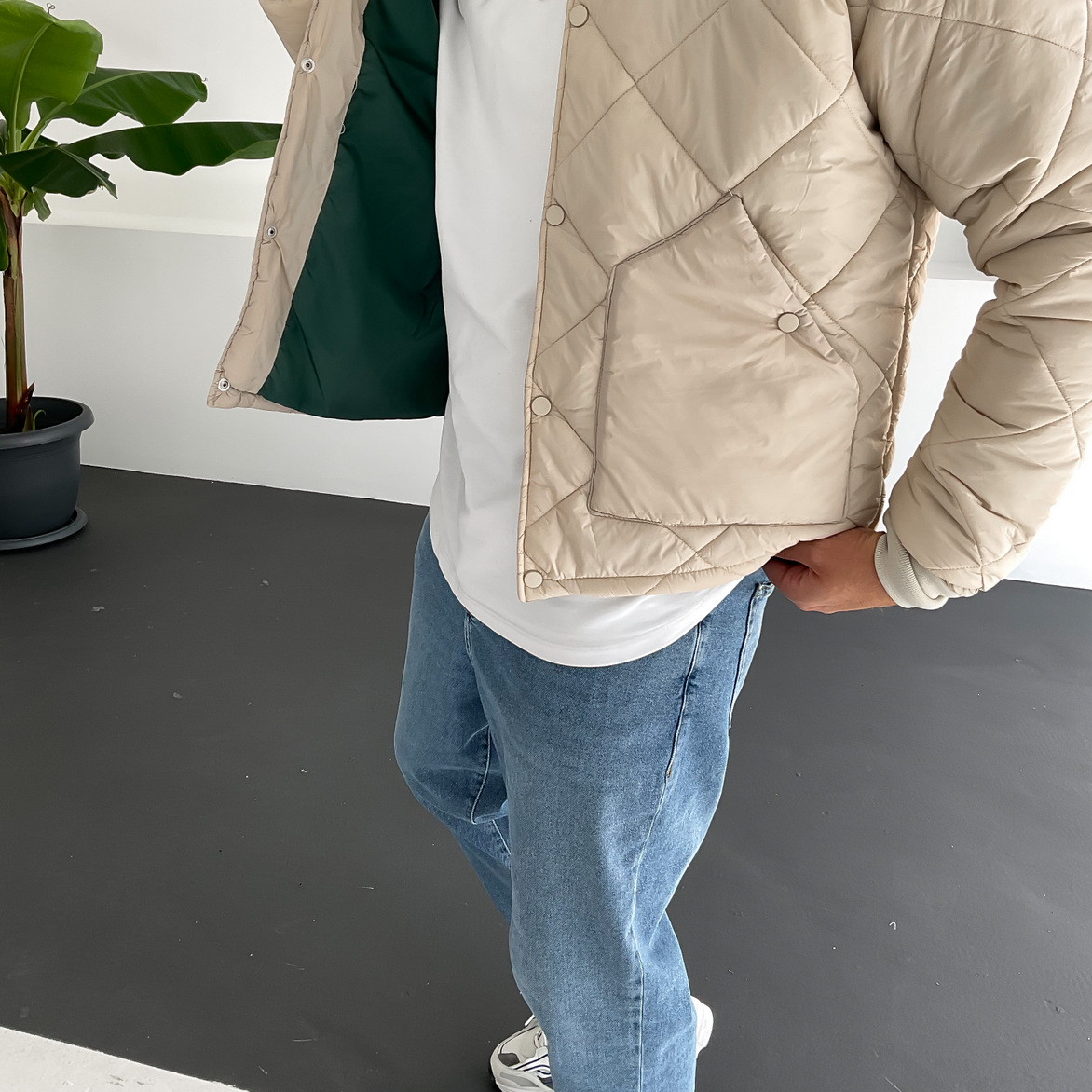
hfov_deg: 47.2
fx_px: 1249
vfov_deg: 47.0
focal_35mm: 35
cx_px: 537
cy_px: 457
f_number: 1.8
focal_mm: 3
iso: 25
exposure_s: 1/120
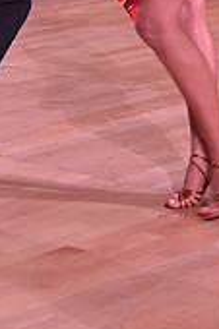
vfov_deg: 12.1
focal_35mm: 164
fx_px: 1499
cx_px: 123
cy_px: -134
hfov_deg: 8.4
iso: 1250
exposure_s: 1/250
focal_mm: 48
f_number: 4.5
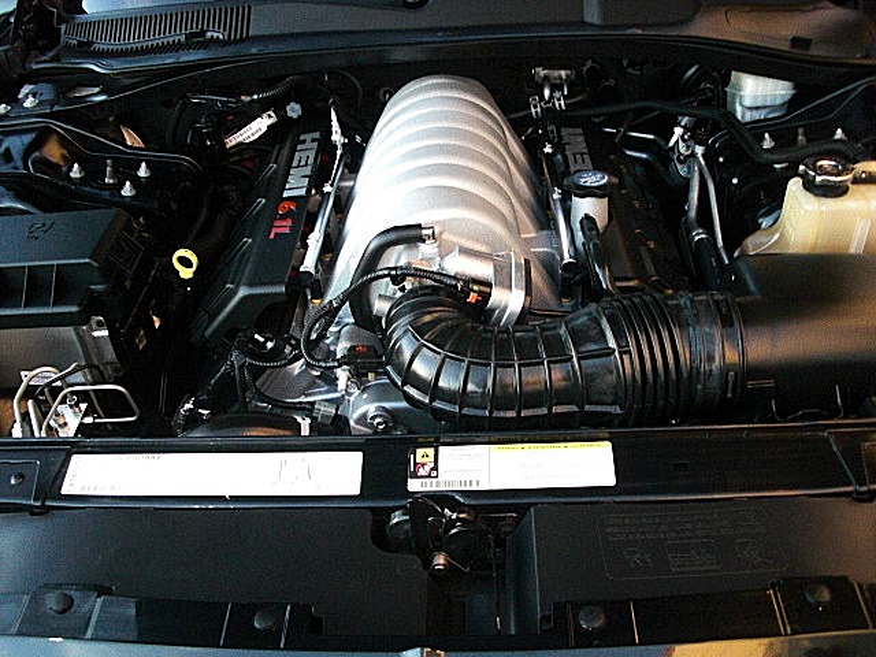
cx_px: 438
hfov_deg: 51.4
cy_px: 328
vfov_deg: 39.7
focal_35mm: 36
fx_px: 911
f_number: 2.8
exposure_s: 1/100
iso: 800
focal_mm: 6.3
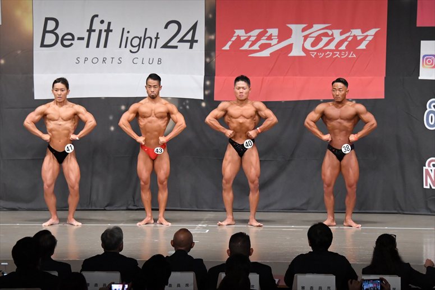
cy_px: 145
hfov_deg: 14.9
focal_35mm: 138
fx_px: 1667
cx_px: 218
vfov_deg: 9.9
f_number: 5.6
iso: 6400
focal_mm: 92
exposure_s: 1/400
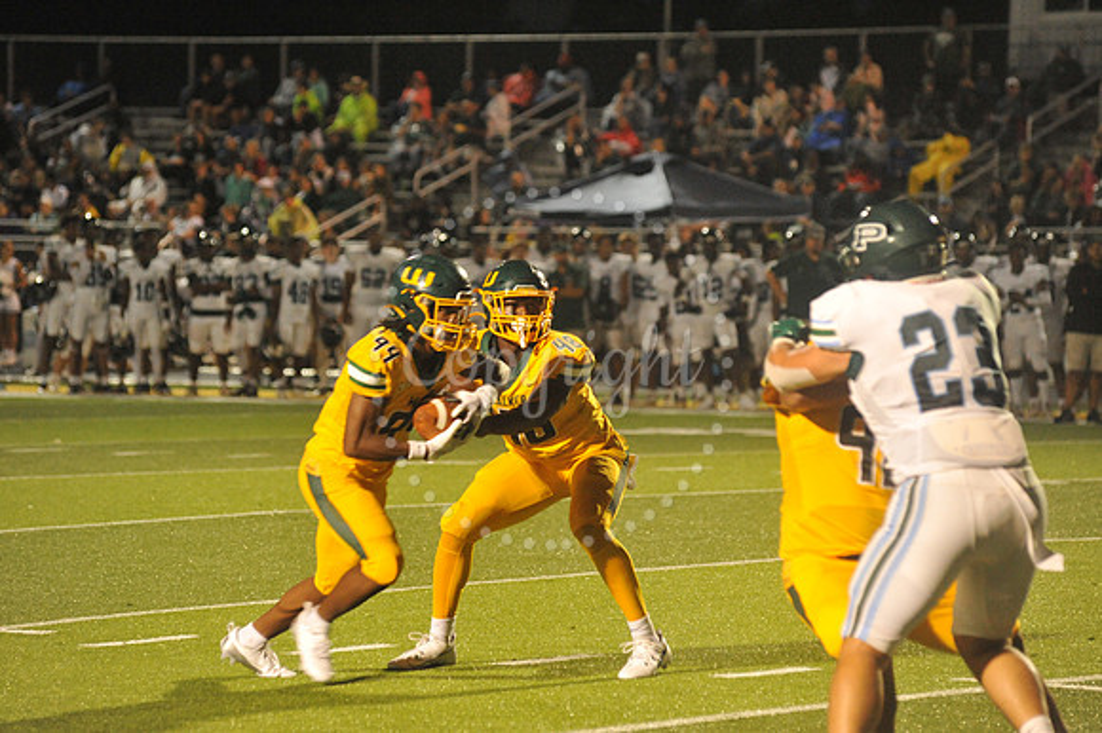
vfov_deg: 6.9
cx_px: 551
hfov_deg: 10.3
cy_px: 366
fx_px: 6118
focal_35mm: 200
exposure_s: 1/250
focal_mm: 200
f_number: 5
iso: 6400
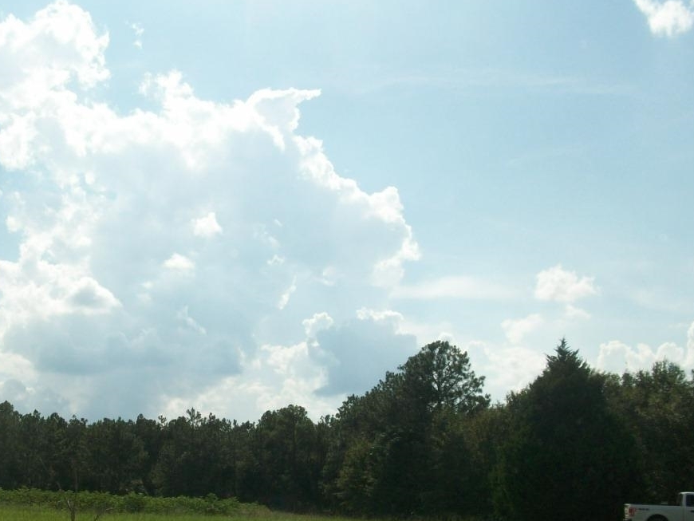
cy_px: 336
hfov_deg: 37.7
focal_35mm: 50
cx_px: 221
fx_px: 1003
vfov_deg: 29.0
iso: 64
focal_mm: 5.7
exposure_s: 1/797
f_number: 5.5
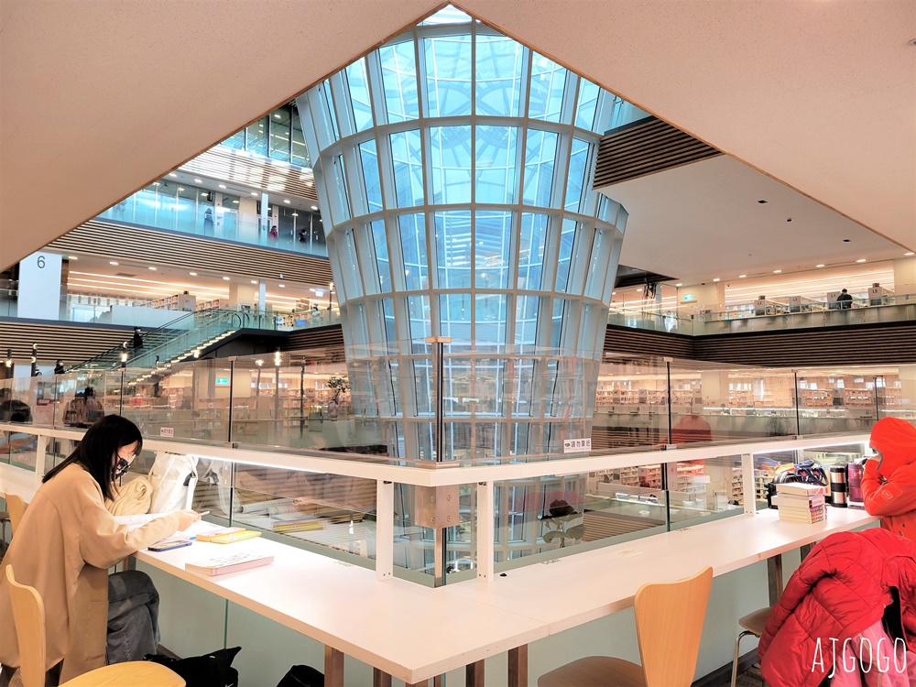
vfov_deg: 53.1
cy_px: 344
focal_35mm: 26
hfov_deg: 67.3
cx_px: 458
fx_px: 688
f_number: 1.8
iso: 125
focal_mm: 5.4
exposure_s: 1/120
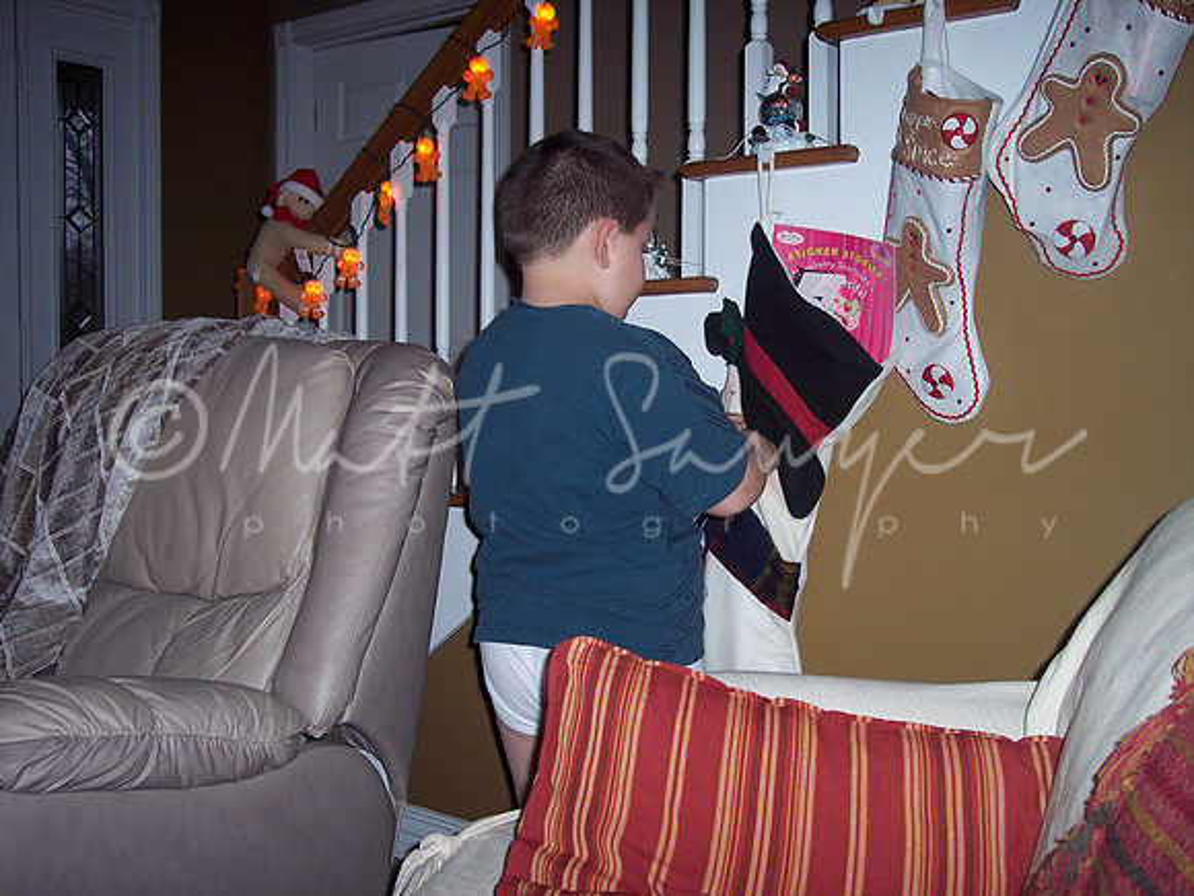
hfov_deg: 47.9
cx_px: 597
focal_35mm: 39
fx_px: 1345
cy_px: 448
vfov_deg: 36.8
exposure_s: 1/60
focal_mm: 8
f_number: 2.8
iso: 100
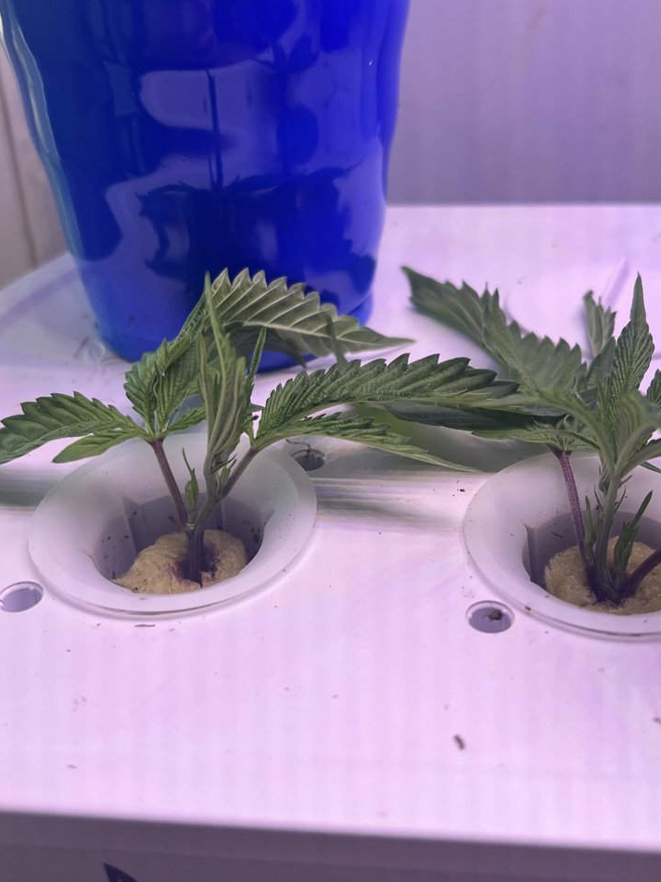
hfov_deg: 35.1
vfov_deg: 45.7
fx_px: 1044
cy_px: 383
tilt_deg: -28.4
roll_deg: +1.9
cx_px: 356
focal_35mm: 41
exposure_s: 1/282
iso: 40
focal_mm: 5.7
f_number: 1.5
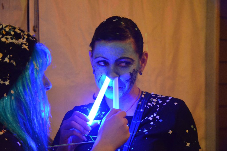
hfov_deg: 21.0
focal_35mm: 98
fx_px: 613
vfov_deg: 14.0
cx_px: 114
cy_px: 76
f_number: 5
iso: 3200
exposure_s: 1/8
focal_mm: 65
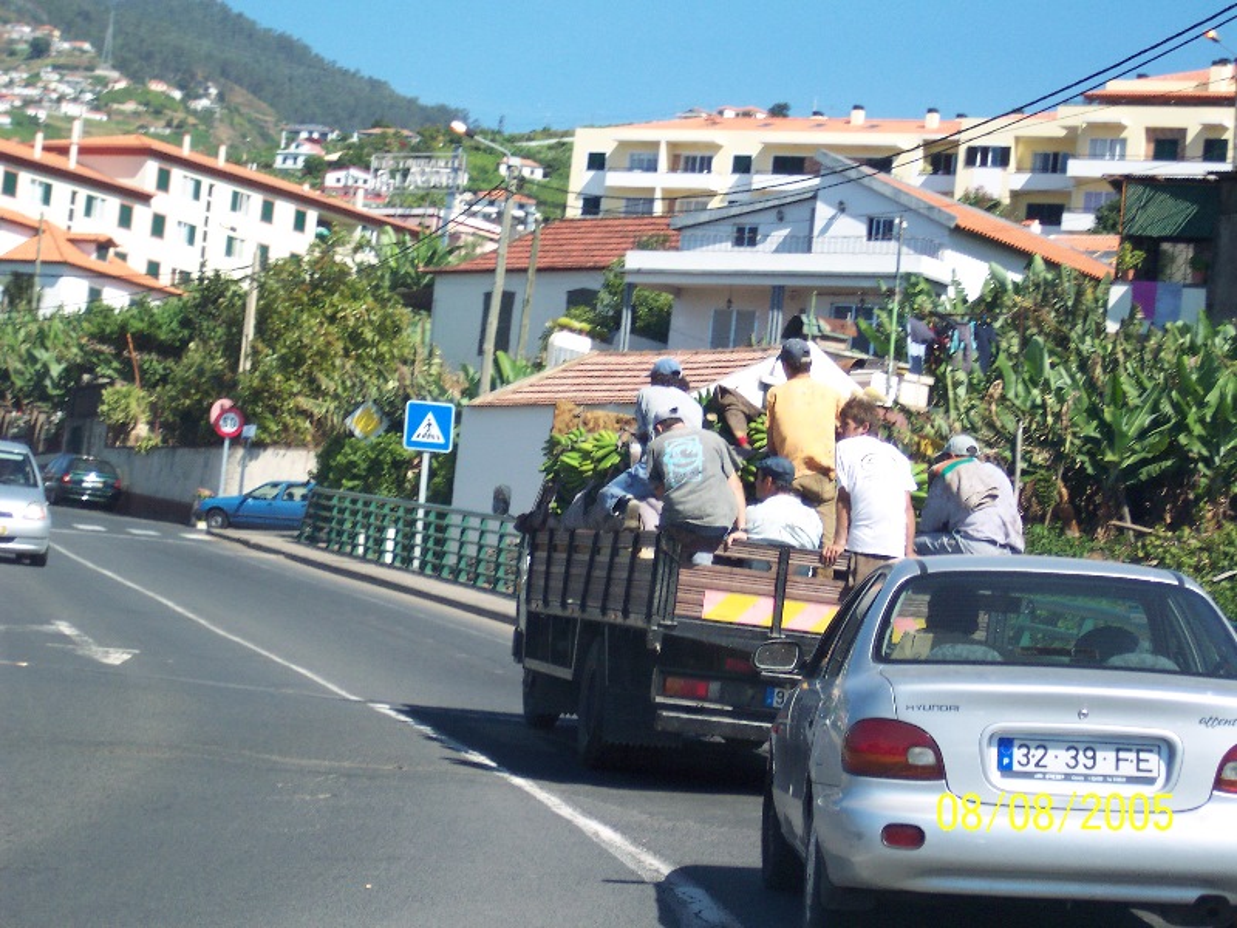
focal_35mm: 114
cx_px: 618
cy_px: 464
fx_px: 4074
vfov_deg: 13.0
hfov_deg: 17.3
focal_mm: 24
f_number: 4.8
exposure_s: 1/350
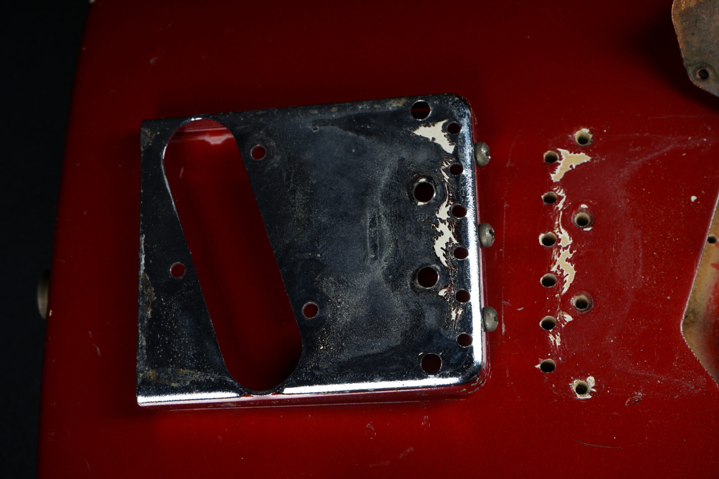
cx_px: 360
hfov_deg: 28.8
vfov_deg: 19.5
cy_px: 240
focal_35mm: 70
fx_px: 1398
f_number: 11
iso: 160
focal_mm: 70
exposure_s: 1/125
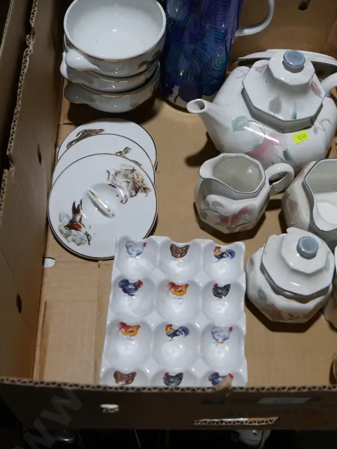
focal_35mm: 41
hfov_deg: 34.9
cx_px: 219
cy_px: 198
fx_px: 532
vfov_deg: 45.7
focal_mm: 14
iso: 200
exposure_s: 1/160
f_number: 4
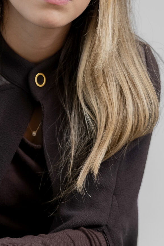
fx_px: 1462
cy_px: 101
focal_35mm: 214
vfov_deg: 9.6
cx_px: 44
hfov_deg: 6.4
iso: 400
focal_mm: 90
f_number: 3.2
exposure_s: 1/80
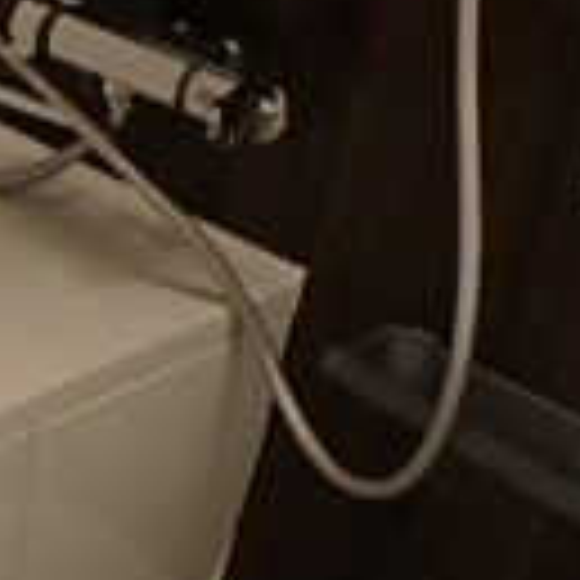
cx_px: -513
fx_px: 1744
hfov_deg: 15.7
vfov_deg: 17.1
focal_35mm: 92
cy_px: 863
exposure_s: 1/30
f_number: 3.5
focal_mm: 3.7
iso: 500
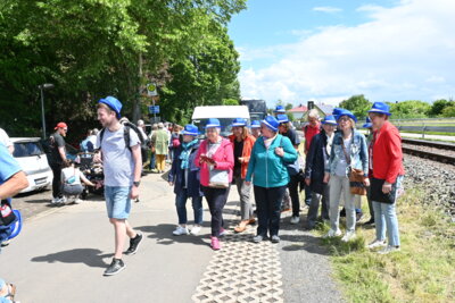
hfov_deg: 59.5
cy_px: 152
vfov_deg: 41.7
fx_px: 398
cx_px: 228
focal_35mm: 32
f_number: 11
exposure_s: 1/250
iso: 320
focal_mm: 21
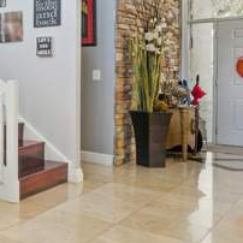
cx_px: -176
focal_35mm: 47
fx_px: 373
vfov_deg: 35.5
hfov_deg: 23.1
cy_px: 70
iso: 250
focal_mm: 14
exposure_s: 1/3
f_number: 9
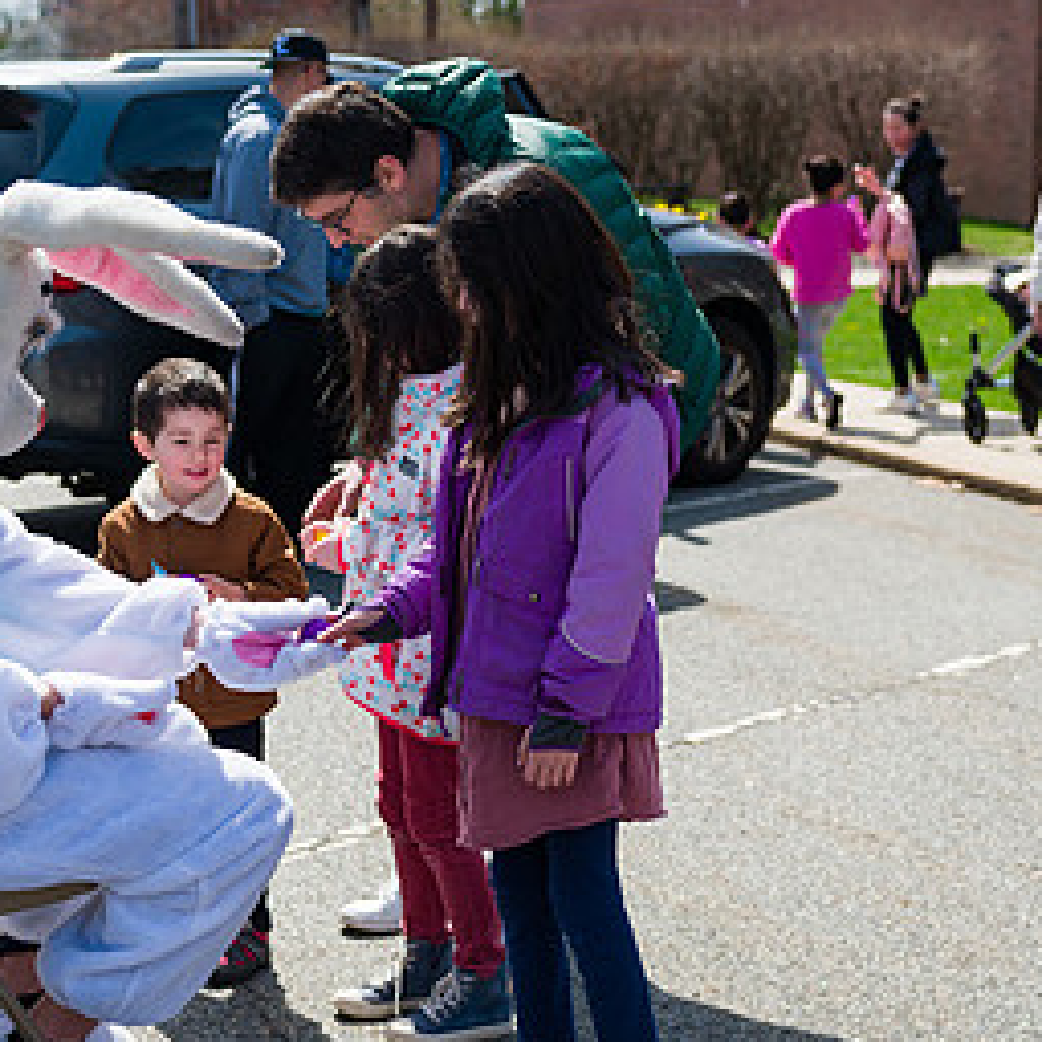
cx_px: 419
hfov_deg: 22.4
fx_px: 2622
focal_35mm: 77
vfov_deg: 22.5
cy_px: 444
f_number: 4
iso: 200
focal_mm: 40
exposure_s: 1/3200
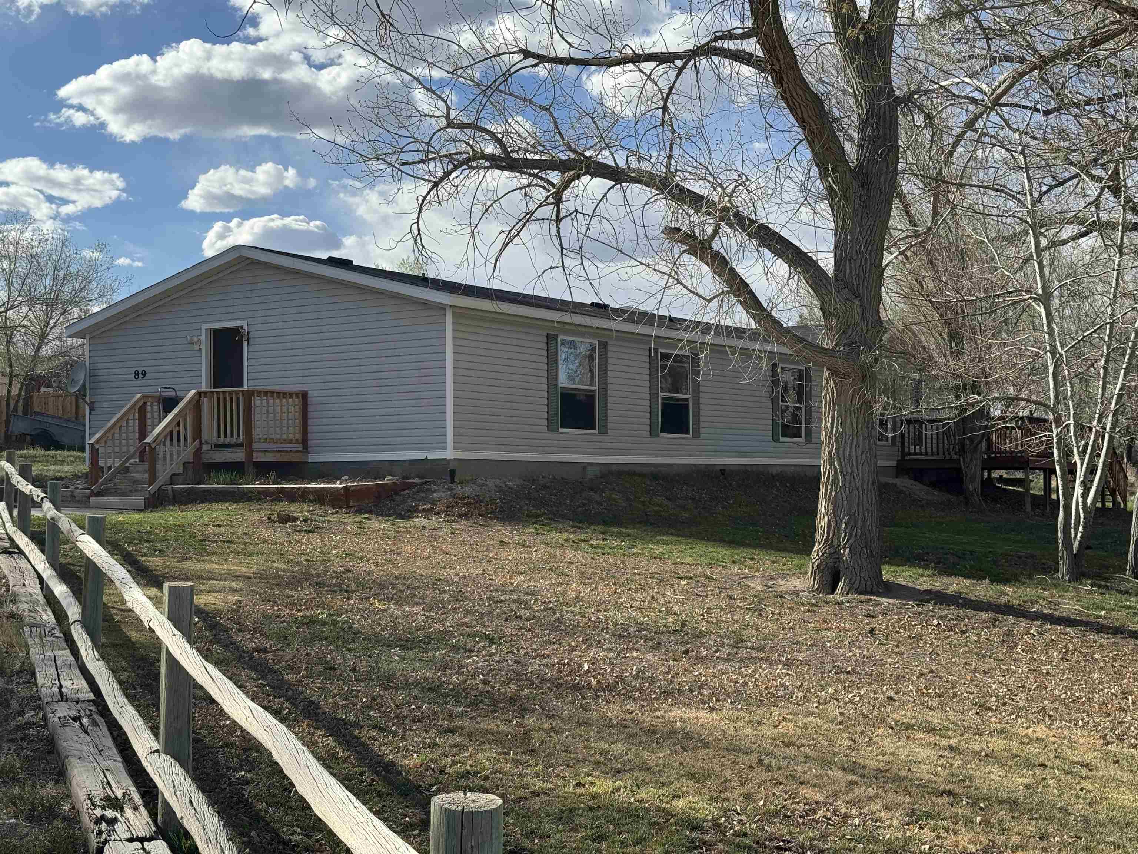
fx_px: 1578
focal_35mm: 48
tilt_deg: +1.5
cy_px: 427
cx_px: 569
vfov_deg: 30.3
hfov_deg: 39.7
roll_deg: +0.8
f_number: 1.78
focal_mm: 6.76
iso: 64
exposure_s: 1/4310
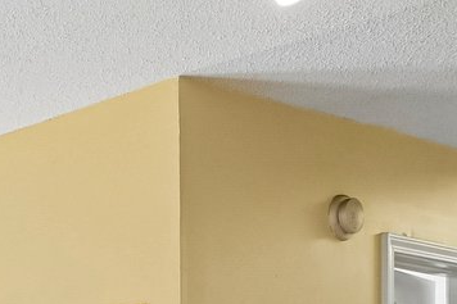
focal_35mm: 95
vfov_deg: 13.4
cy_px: 486
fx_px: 1204
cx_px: -445
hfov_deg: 16.6
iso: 400
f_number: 8
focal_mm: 16.5
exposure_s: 1/25
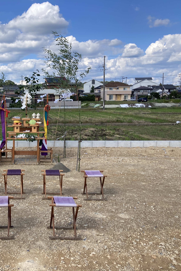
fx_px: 294
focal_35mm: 39
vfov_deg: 49.6
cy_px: 135
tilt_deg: -6.3
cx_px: 19
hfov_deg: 32.5
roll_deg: -0.4
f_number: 1.8
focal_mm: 3.99
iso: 20
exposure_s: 1/1715
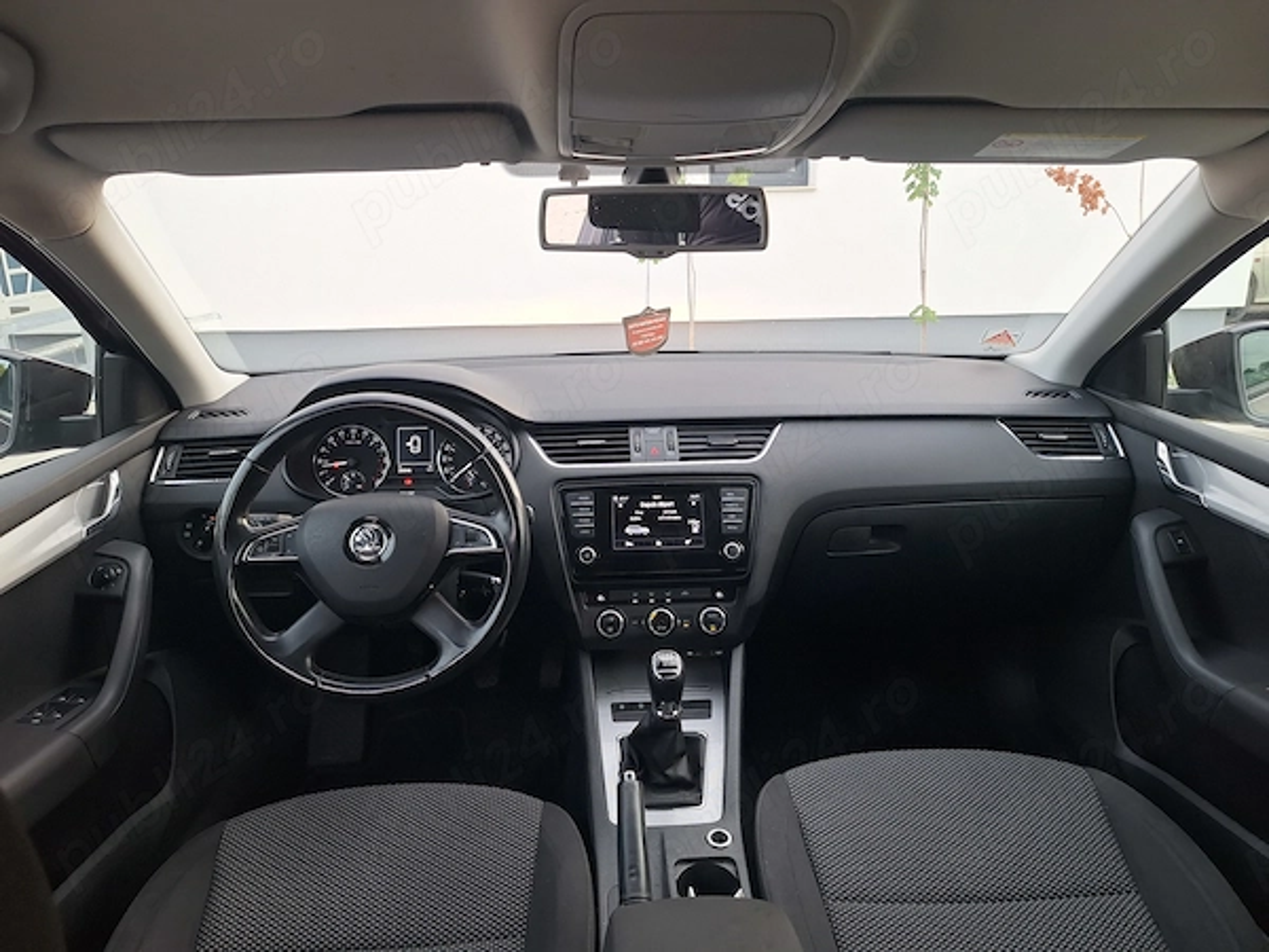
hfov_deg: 73.9
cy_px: 476
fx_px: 843
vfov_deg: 58.9
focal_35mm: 23
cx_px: 634
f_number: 1.8
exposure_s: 1/100
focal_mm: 5.54
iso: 50
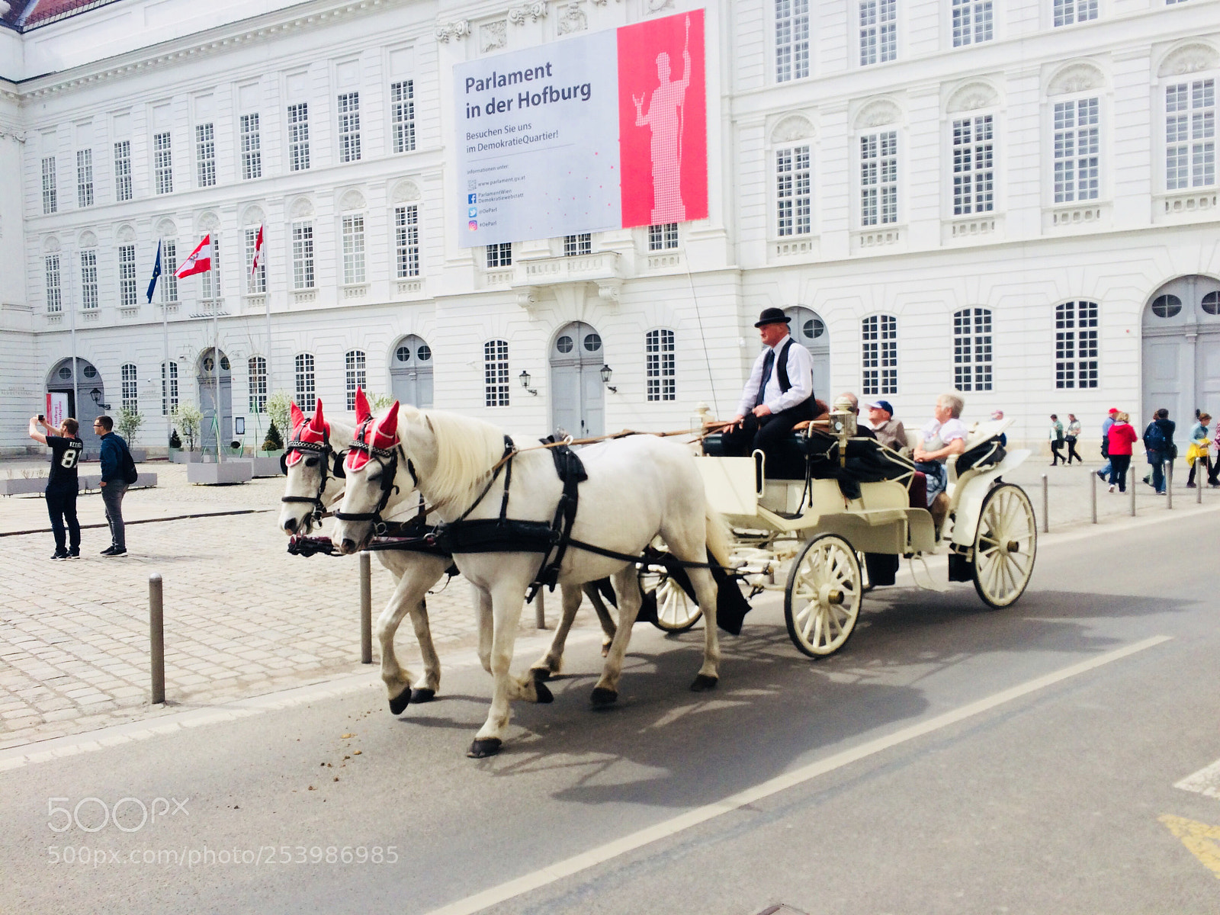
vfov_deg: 48.2
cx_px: 610
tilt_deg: -1.3
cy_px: 458
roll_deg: +2.8
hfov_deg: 61.7
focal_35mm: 29
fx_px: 1022
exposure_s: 1/1414
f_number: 2.2
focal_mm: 4.15
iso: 32
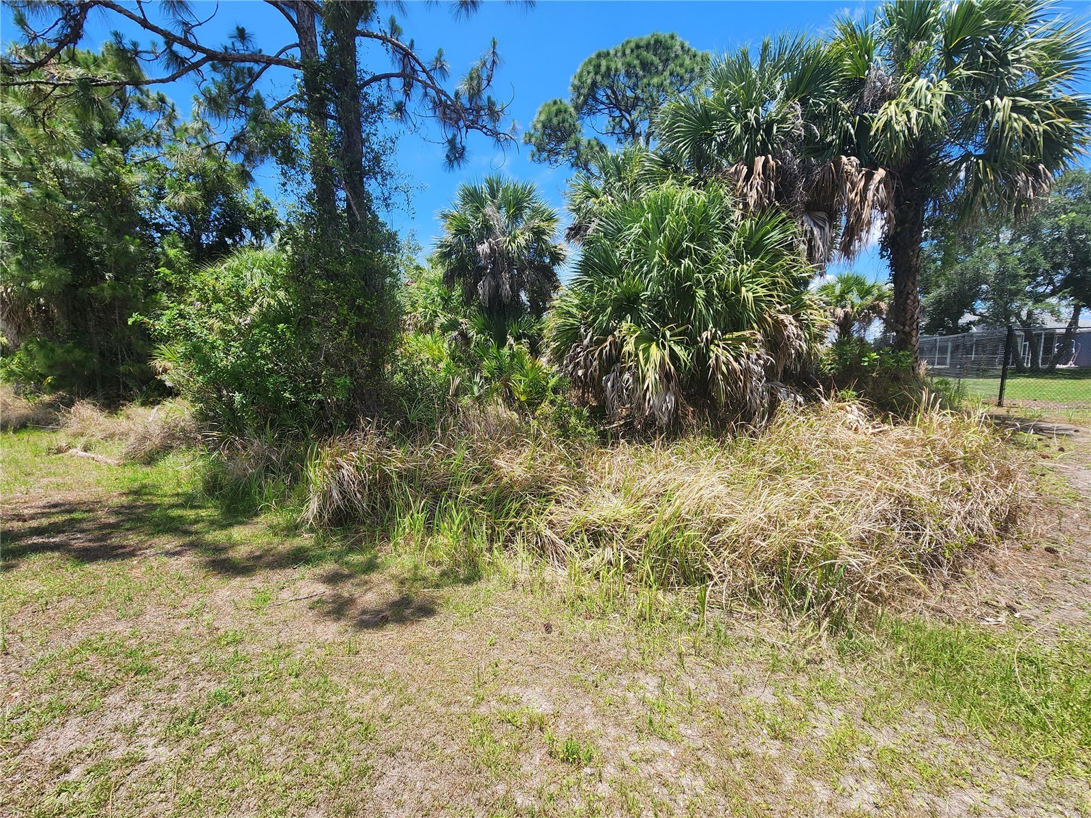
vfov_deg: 89.9
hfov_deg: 106.2
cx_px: 546
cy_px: 409
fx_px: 410
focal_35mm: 13
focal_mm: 2.2
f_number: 2.2
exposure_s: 1/1016
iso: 50
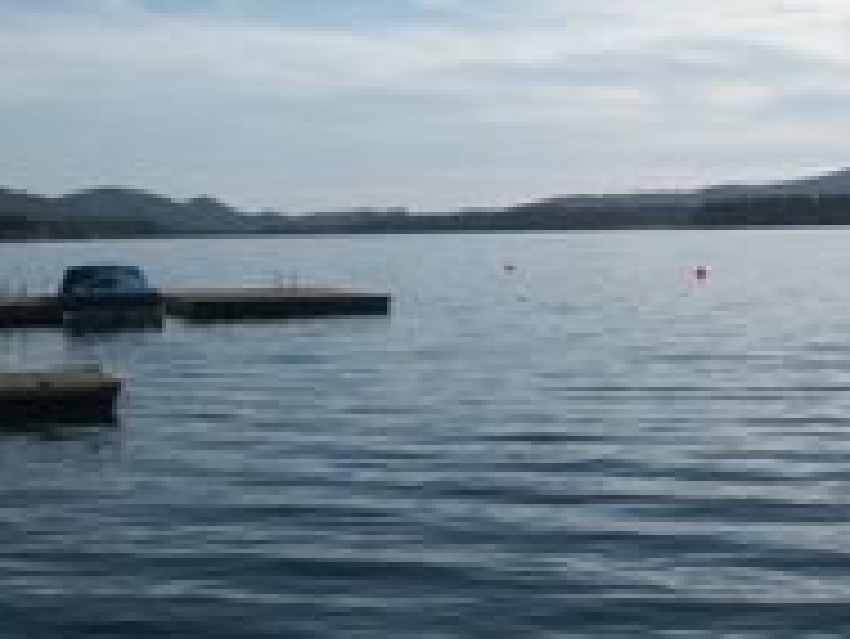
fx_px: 1769
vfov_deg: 20.4
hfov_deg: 26.9
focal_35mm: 72
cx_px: 531
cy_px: 202
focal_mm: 7.7
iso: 50
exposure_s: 1/400
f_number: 7.1
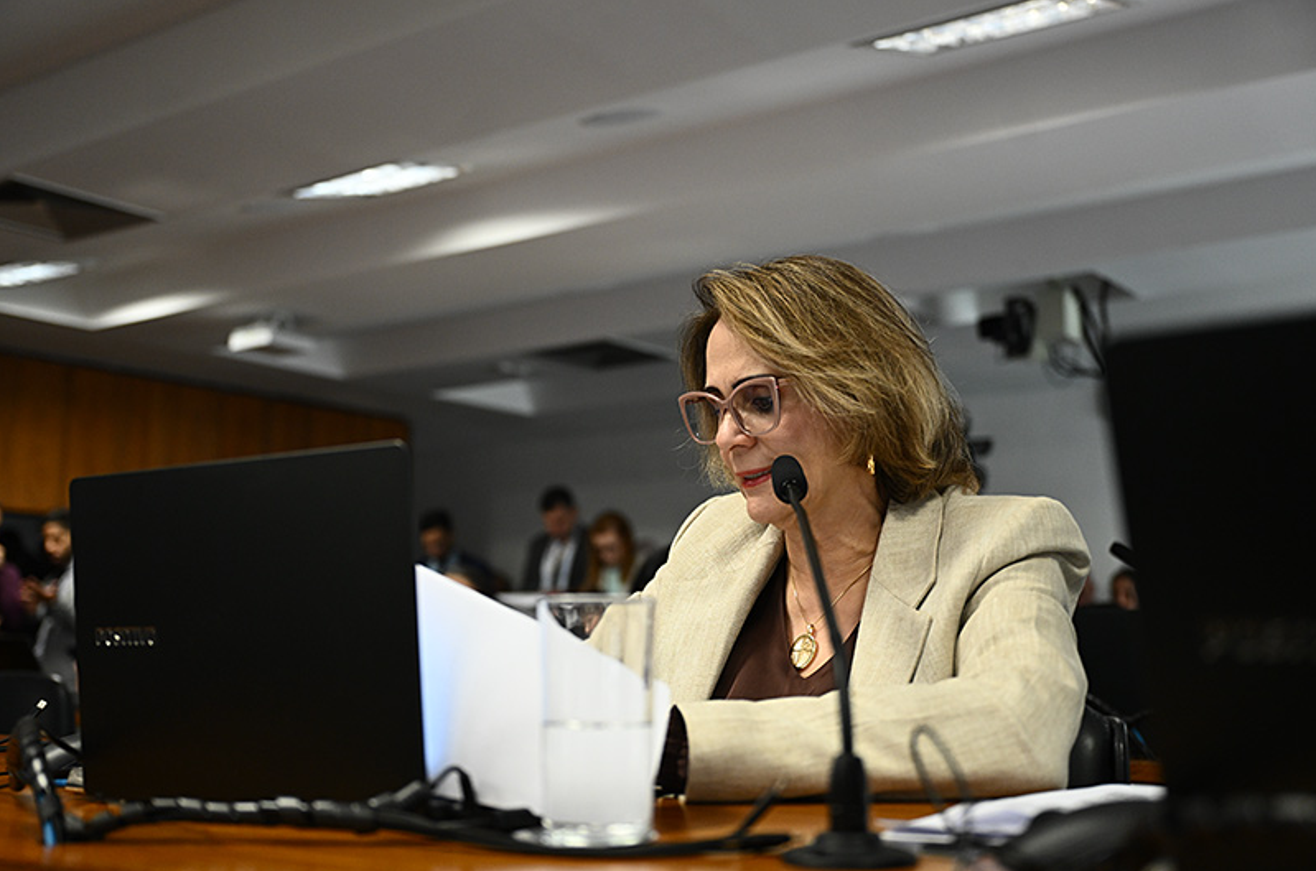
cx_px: 649
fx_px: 1532
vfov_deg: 31.7
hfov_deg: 46.5
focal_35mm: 42
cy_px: 453
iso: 1600
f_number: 2.8
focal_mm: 39
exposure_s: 1/200
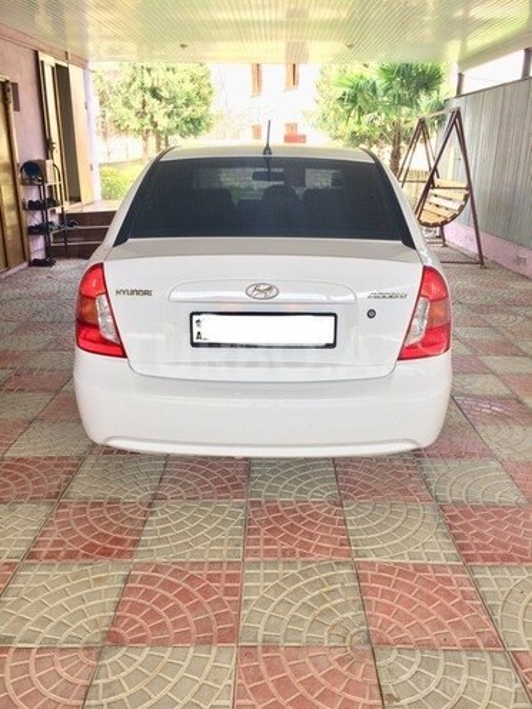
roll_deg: -0.5
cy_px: 354
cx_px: 266
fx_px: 594
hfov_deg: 48.2
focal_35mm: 29
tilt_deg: -20.7
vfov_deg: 61.7
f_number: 2.2
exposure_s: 1/100
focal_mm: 4.15
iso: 50
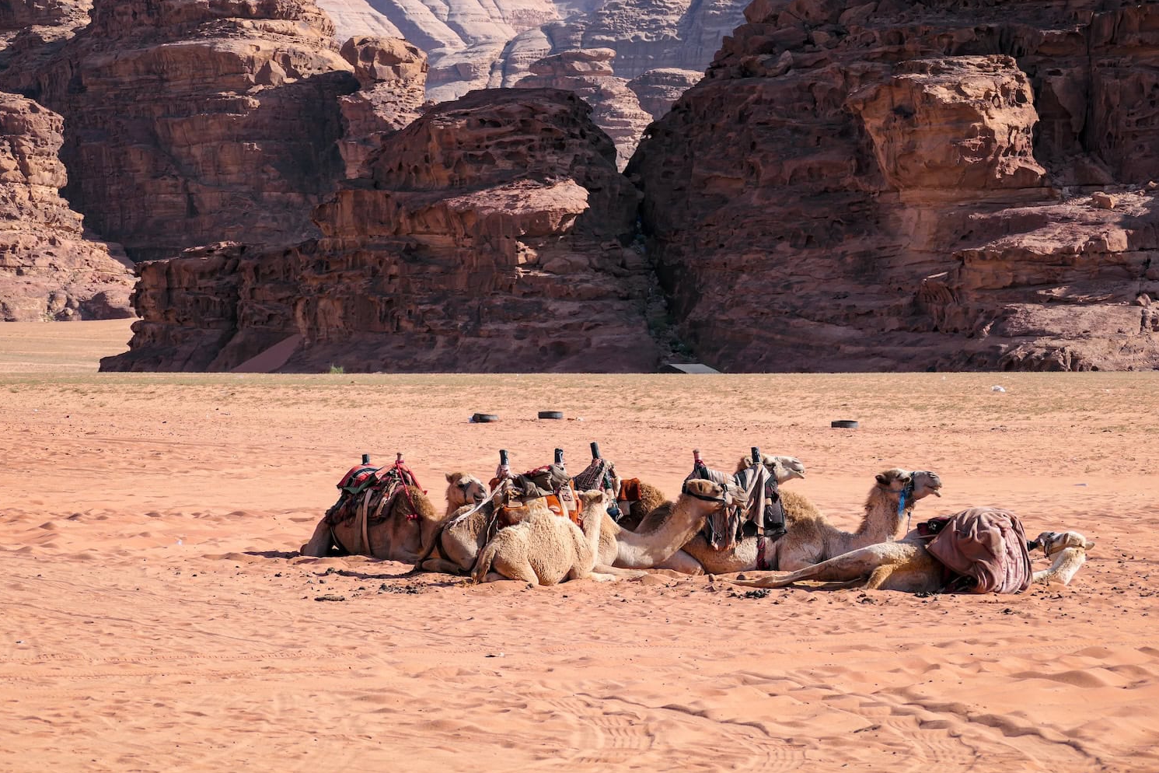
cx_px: 578
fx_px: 5183
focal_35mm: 161
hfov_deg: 12.8
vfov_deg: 8.5
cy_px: 387
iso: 125
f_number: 3.9
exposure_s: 1/1250
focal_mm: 58
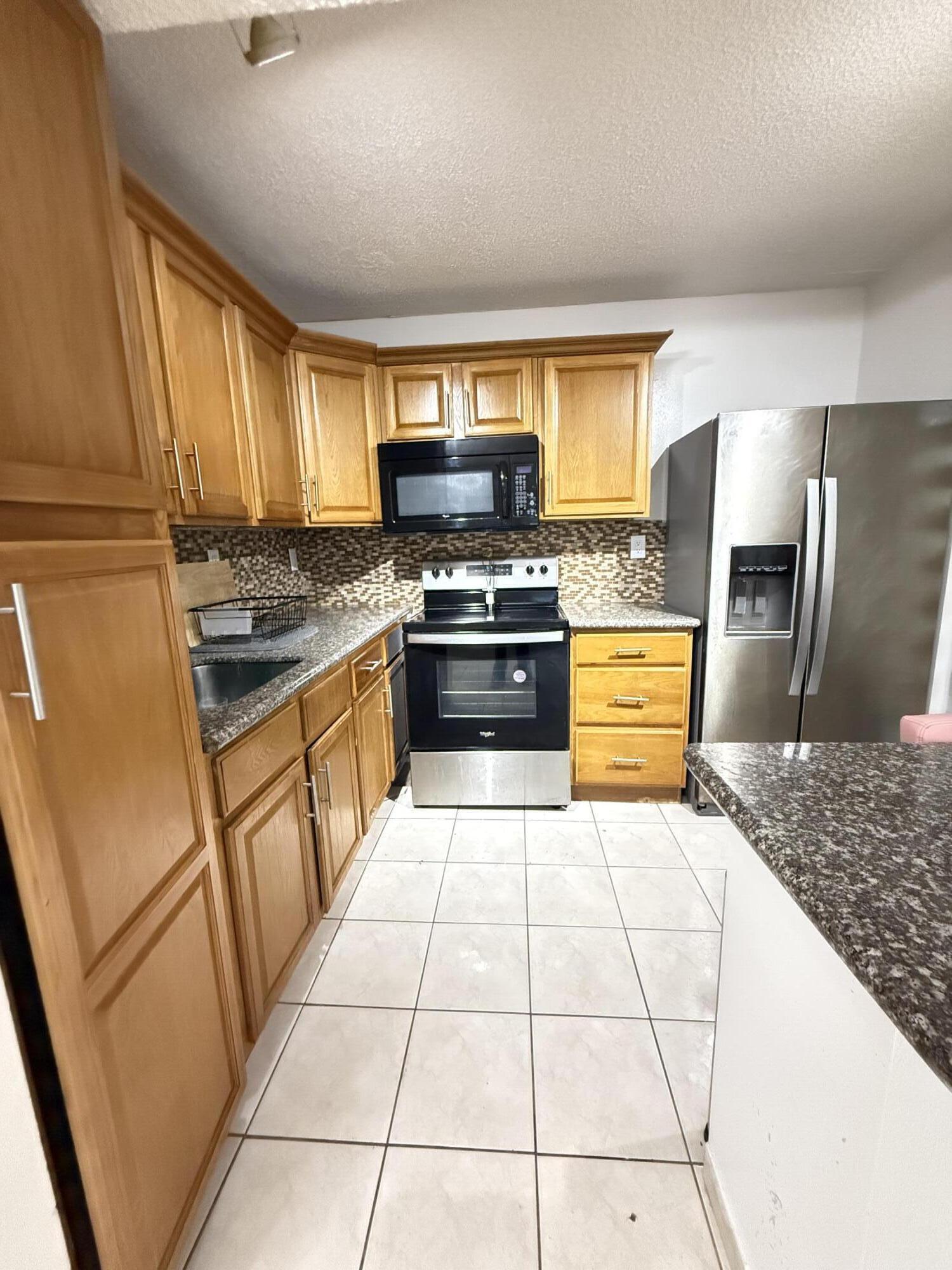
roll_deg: +1.4
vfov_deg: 102.1
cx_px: 476
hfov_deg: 85.7
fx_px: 513
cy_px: 635
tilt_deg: -11.2
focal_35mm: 14
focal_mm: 2.22
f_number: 2.2
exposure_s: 1/60
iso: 1250
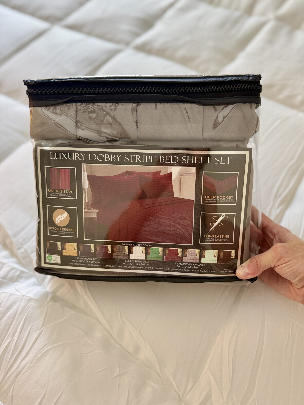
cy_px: 199
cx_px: 157
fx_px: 293
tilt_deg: -59.1
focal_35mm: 25
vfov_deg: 69.4
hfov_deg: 54.9
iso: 200
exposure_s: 1/60
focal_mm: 6.76
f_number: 1.78
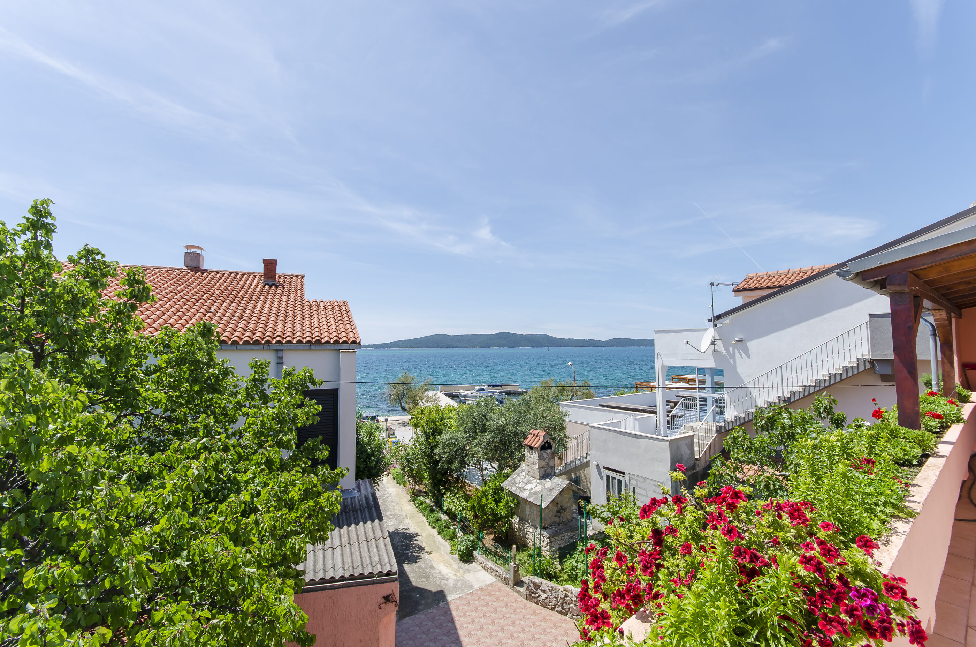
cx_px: 488
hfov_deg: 100.5
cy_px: 324
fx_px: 406
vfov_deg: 77.1
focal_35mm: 15
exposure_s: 1/250
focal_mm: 10
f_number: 8
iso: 125
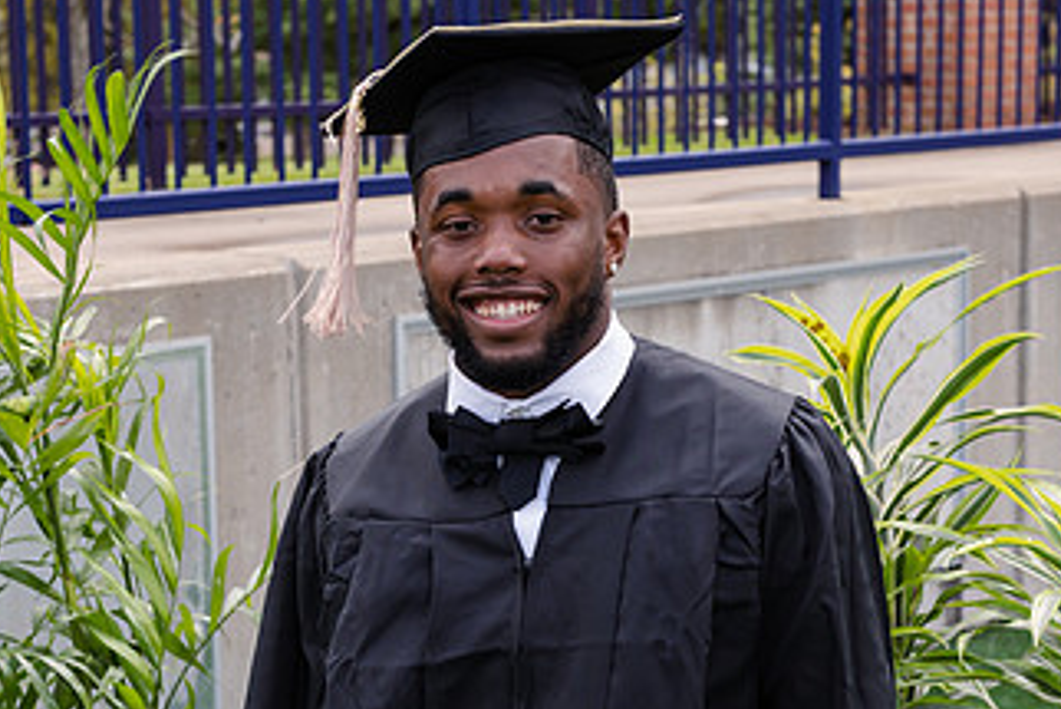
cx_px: 462
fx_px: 3243
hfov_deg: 18.6
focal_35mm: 110
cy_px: 543
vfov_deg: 12.4
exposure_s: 1/200
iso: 200
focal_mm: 56
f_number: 5.6
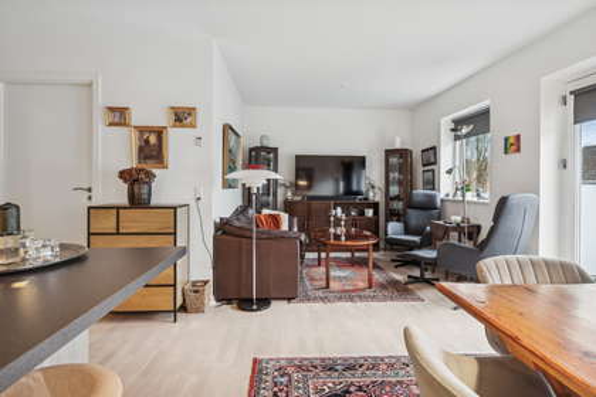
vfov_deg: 61.9
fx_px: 331
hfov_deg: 84.0
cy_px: 198
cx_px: 298
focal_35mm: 20
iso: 640
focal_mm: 20
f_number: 9
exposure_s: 1/4
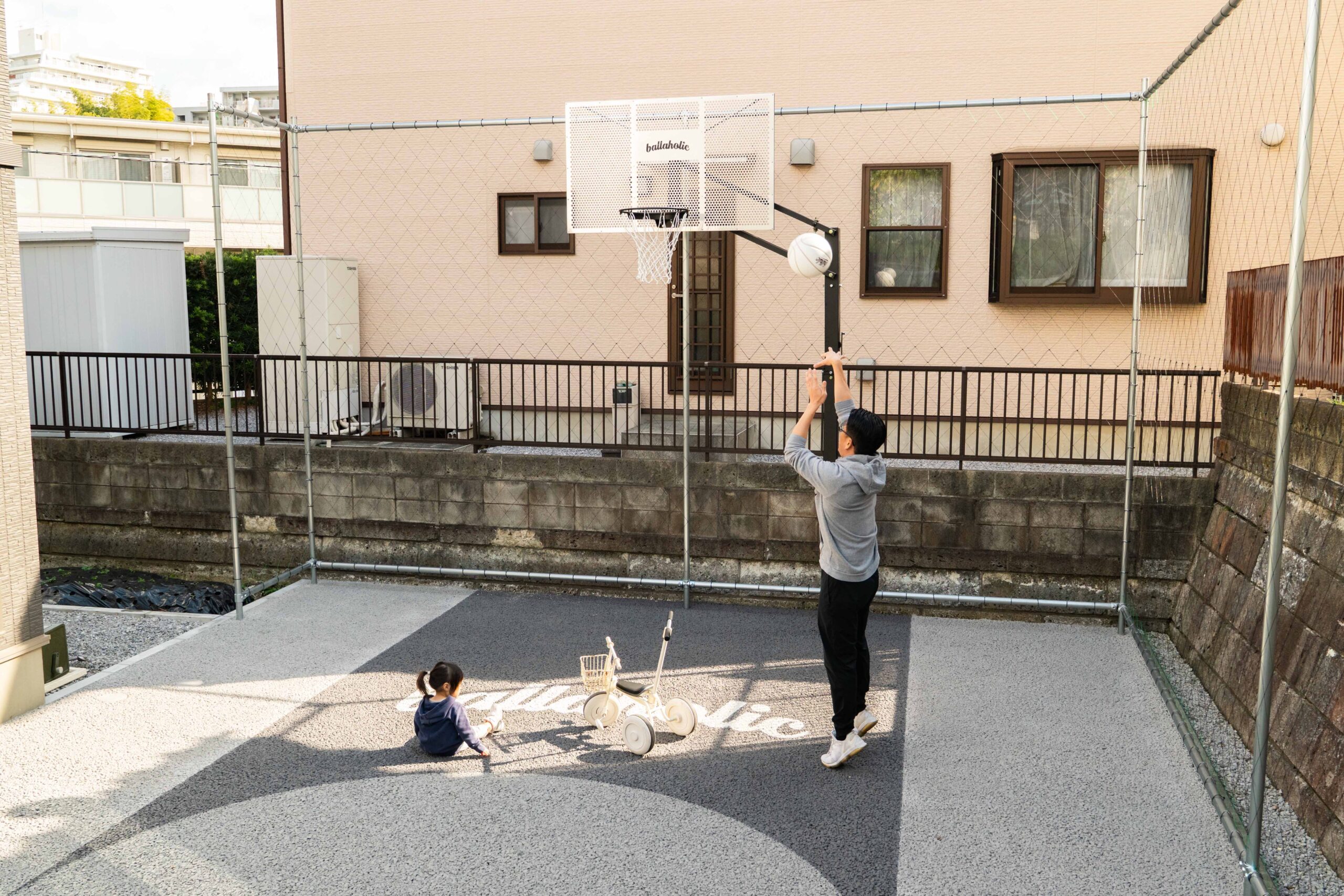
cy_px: 448
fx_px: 1120
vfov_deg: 43.6
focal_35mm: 30
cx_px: 672
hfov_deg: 61.9
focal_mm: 20
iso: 400
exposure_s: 1/350
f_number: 4
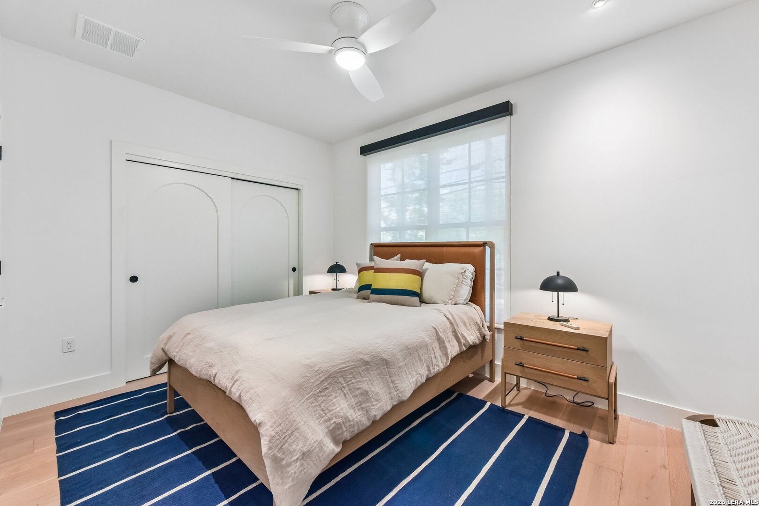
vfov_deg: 81.2
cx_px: 380
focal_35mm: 14
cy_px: 253
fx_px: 295
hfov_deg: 104.3
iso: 500
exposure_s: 1/15
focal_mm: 14
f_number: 8
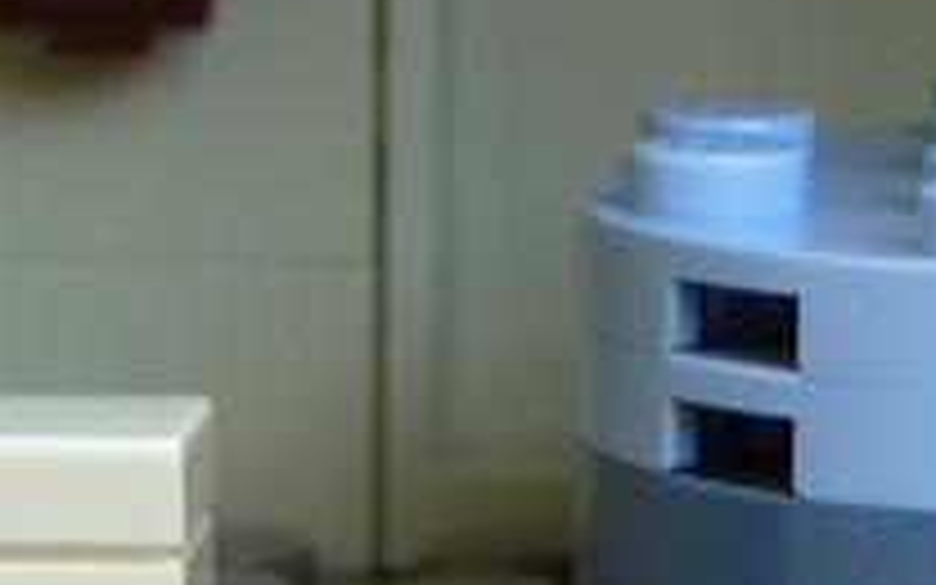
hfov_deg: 5.9
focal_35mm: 354
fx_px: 9030
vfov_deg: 3.7
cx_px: 1138
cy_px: -306
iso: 80
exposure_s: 1/40
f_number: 3.4
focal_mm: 15.5
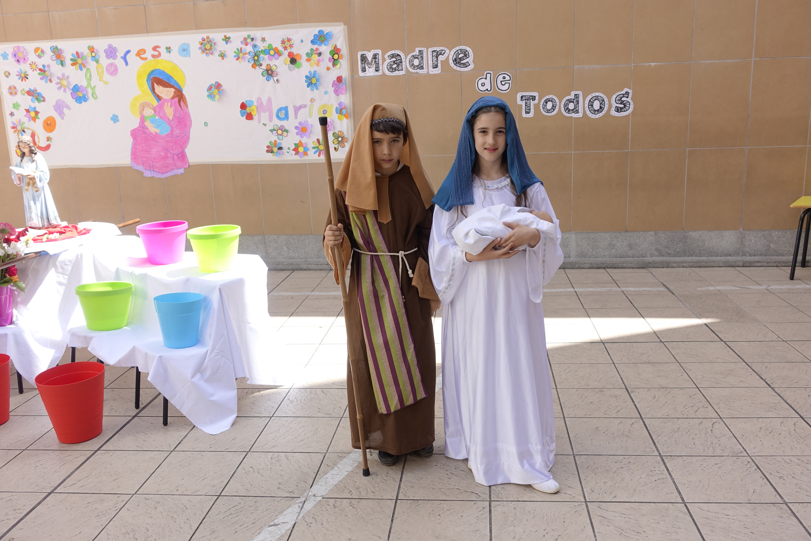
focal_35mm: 31
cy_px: 270
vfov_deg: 42.3
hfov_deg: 60.3
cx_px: 406
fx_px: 698
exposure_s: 1/800
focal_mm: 11.22
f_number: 2.8
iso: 125
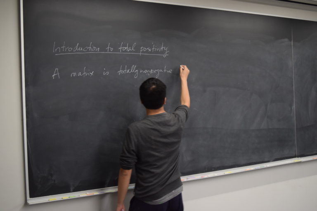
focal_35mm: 45
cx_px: 158
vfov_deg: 29.9
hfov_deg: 43.6
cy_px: 106
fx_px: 396
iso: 1000
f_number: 4.2
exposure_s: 1/60
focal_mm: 30
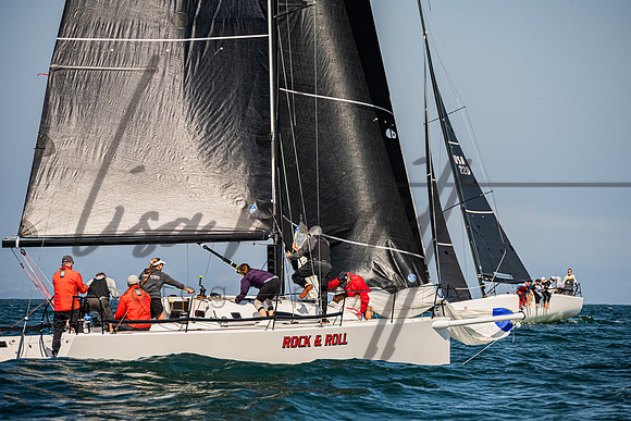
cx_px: 333
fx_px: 4873
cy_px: 218
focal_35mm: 278
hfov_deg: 7.4
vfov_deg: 4.9
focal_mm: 260
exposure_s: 1/2000
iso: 500
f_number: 8
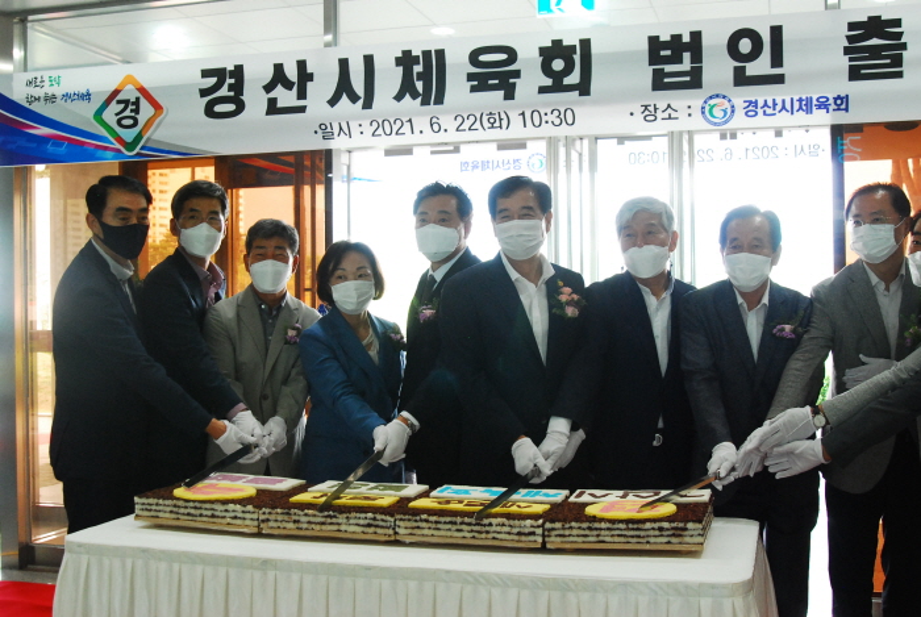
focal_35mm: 42
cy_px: 308
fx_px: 1076
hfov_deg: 46.3
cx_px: 460
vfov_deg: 32.0
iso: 1250
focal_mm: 28
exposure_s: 1/80
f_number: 5.6
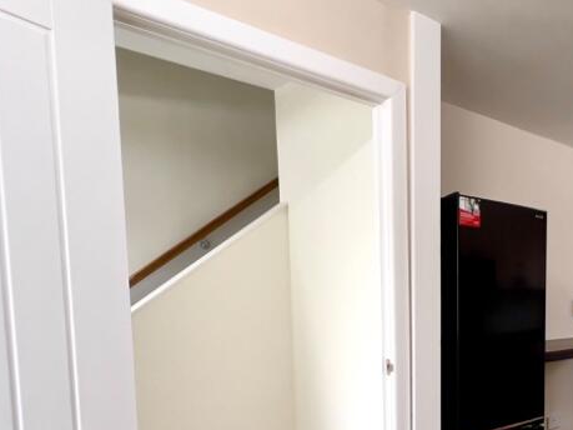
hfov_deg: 52.9
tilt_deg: -5.5
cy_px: 340
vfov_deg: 45.9
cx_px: 531
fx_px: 480
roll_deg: -0.8
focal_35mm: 29
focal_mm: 1.57
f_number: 1.8
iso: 200
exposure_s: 1/100
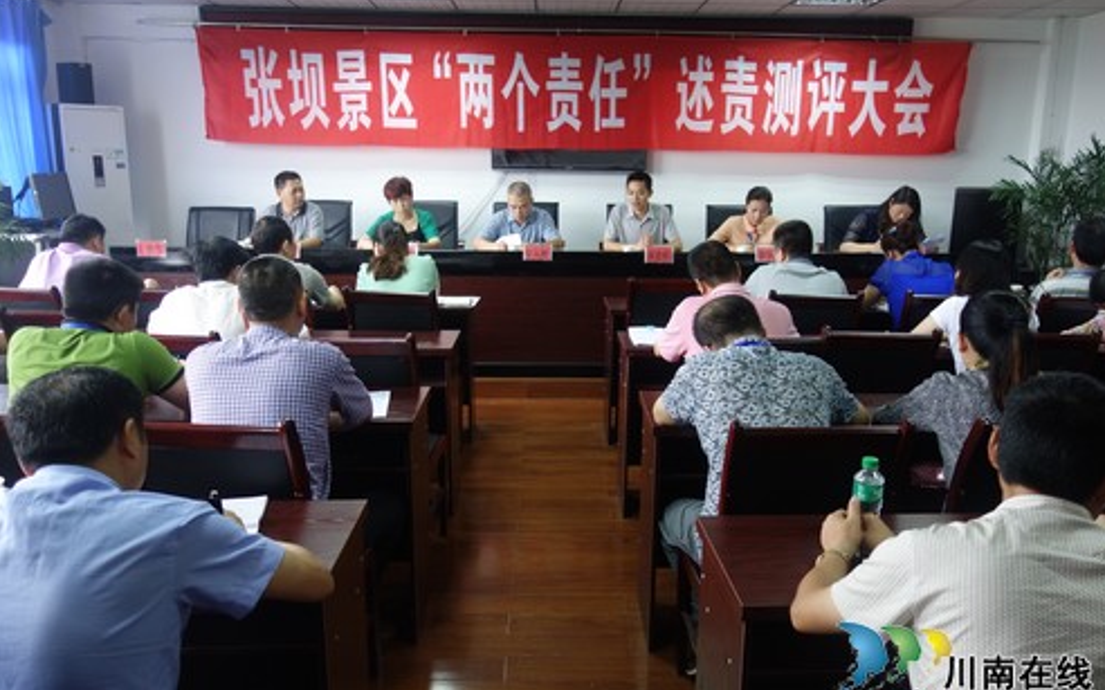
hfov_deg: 64.7
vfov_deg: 43.1
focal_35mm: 29
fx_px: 873
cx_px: 559
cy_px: 347
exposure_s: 1/30
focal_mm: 10.4
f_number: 1.8
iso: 200
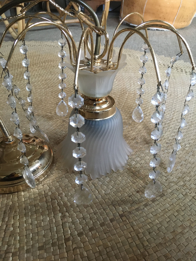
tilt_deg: -32.3
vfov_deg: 61.7
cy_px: 130
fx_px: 219
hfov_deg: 48.2
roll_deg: -0.6
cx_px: 98
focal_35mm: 29
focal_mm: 4.15
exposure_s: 1/25
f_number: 2.2
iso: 200
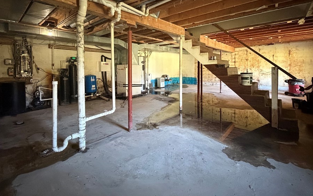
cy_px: 71
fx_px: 145
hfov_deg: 94.3
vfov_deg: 66.8
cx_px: 161
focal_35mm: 17
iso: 1250
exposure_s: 1/40
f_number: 2.2
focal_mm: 2.22
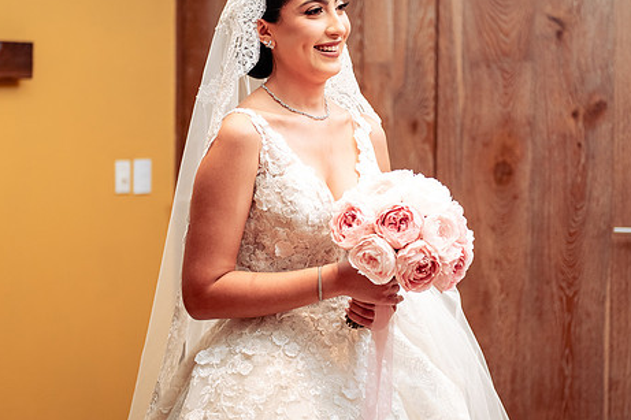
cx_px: 325
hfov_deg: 24.8
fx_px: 1437
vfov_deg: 16.6
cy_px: 162
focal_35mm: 82
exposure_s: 1/250
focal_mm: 62
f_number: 3.5
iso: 1250
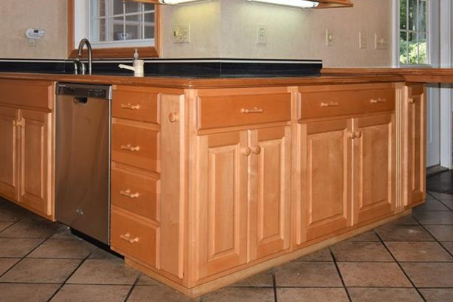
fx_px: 503
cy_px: 66
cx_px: 254
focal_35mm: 40
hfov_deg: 48.4
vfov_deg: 32.6
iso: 100
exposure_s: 1/60
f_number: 5.3
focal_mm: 16
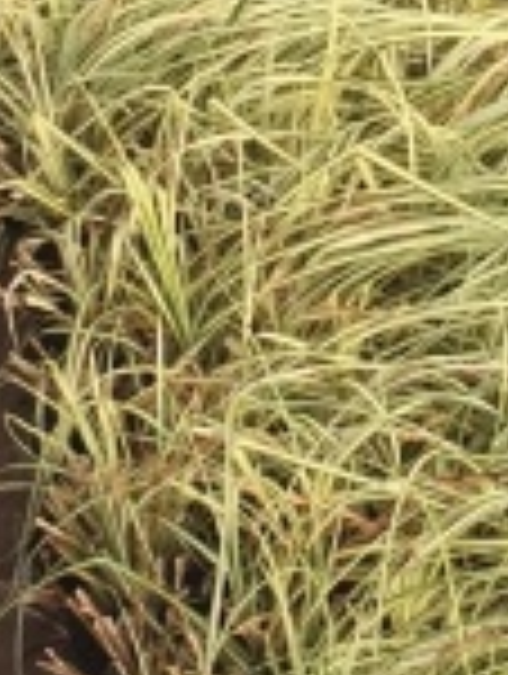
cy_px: 88
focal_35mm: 206
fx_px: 4019
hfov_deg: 7.2
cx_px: 535
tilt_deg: -26.0
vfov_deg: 9.6
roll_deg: +0.2
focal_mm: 4.15
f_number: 2.2
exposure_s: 1/549
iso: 32
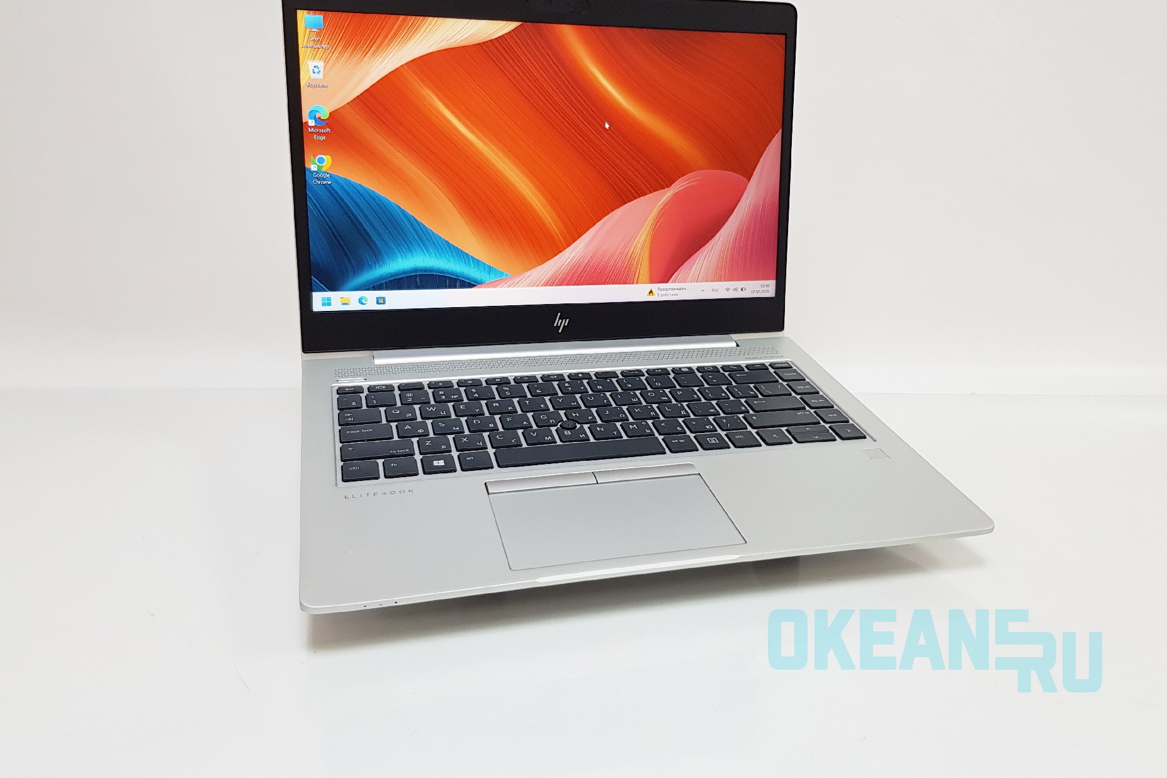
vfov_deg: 46.3
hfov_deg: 65.5
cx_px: 596
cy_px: 347
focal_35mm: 28
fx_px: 908
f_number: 1.7
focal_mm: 4.3
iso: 100
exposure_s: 1/50
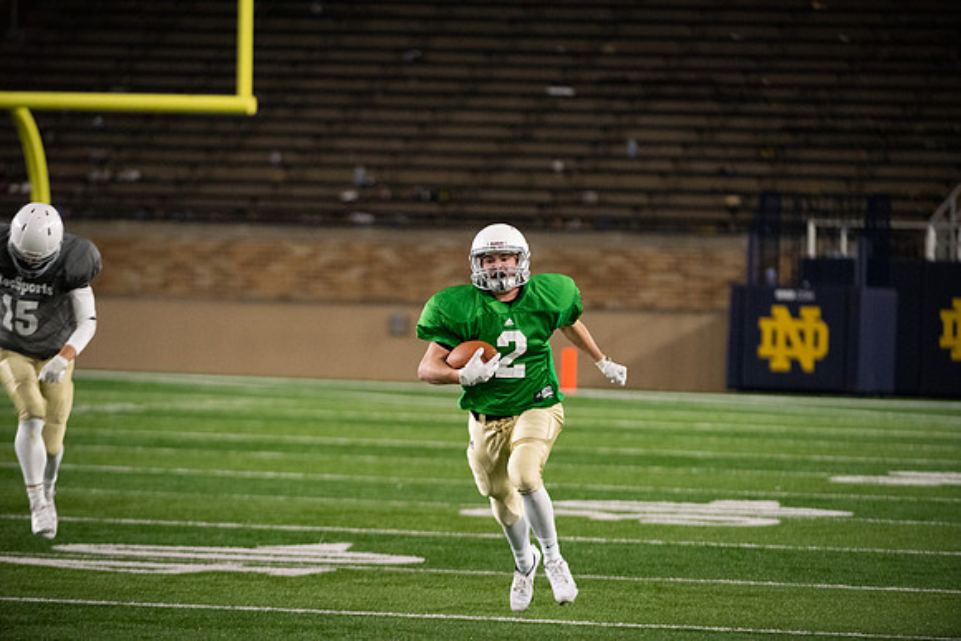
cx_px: 480
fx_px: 8010
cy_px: 320
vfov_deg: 4.6
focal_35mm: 300
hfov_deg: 6.9
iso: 5600
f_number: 4.5
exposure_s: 1/500
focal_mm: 300
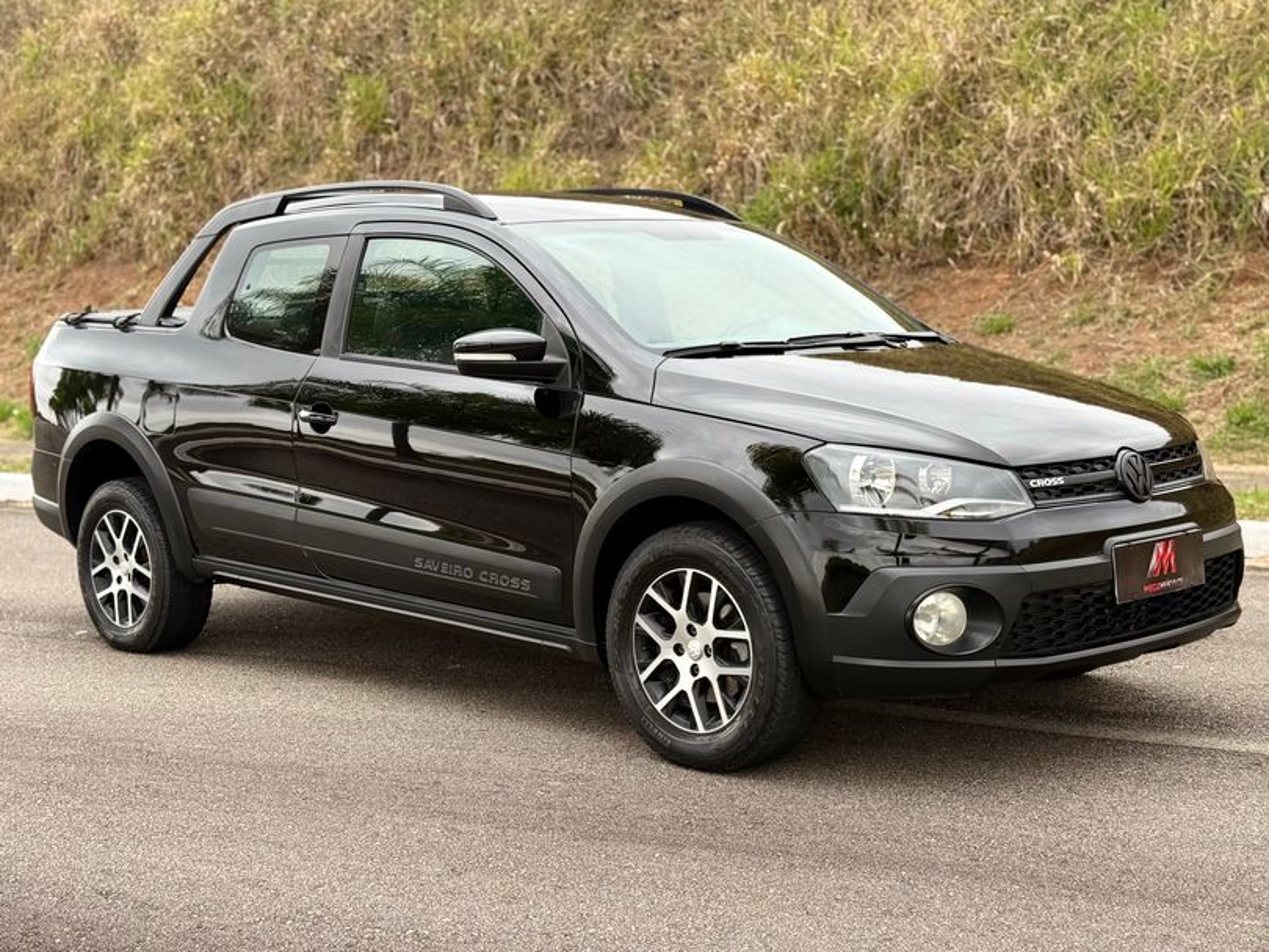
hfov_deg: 39.6
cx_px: 634
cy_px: 476
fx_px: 1760
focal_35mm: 48
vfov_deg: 30.3
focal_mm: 6.76
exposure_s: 1/769
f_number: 1.78
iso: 80
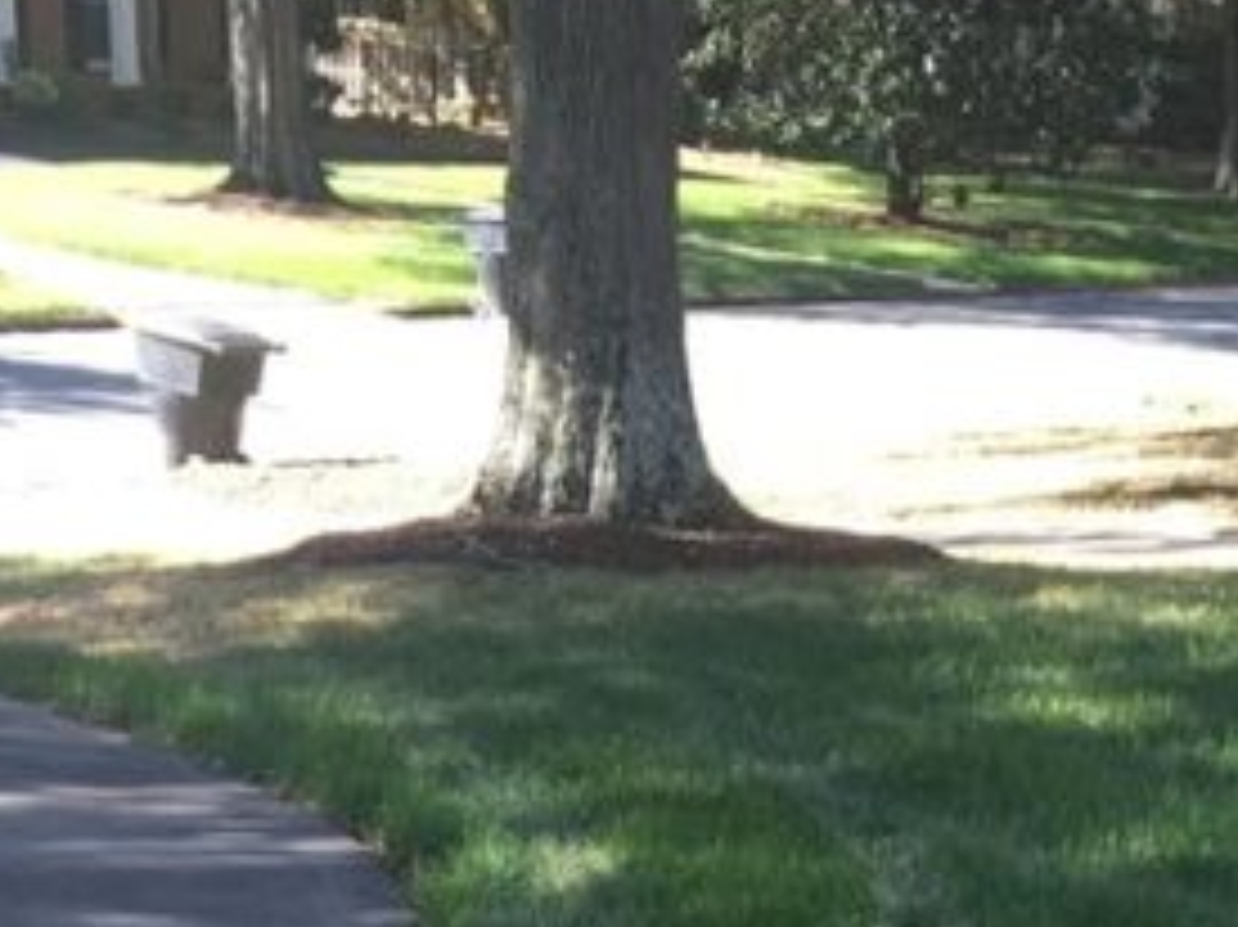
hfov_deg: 17.9
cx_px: 1139
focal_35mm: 108
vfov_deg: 12.5
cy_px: 1665
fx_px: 3861
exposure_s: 1/120
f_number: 2.2
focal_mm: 4.15
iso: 25
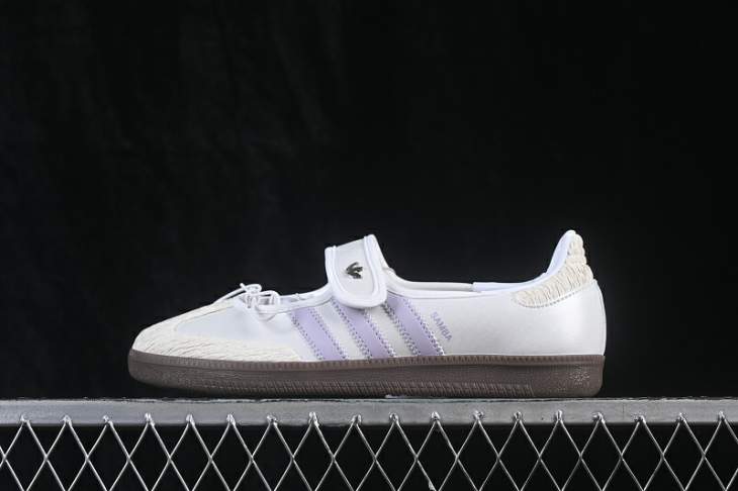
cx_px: 369
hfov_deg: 27.0
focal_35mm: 75
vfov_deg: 18.2
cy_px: 246
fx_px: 1537
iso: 160
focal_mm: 50
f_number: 8
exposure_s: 1/80
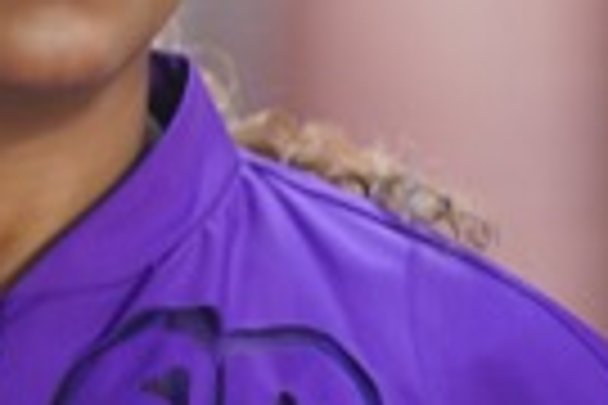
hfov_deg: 2.9
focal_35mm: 705
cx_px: 63
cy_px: -119
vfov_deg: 1.9
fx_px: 11906
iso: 320
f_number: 2.8
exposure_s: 1/320
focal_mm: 190
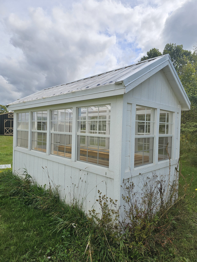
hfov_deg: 58.9
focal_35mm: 23
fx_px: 175
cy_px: 131
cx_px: 98
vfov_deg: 73.9
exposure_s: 1/1391
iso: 10
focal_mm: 6.3
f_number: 1.7
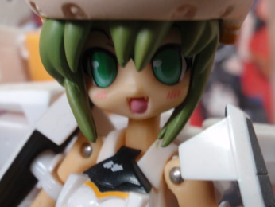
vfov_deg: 28.0
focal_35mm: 52
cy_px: 80
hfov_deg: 36.8
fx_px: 413
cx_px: 138
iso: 200
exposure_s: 1/10
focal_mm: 7.25
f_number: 3.9
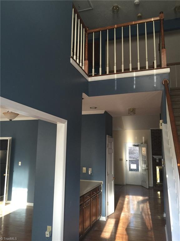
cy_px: 120
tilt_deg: +7.5
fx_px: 201
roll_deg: -0.6
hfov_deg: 48.2
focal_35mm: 29
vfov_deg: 61.7
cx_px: 90
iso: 32
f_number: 2.2
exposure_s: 1/40
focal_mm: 4.15
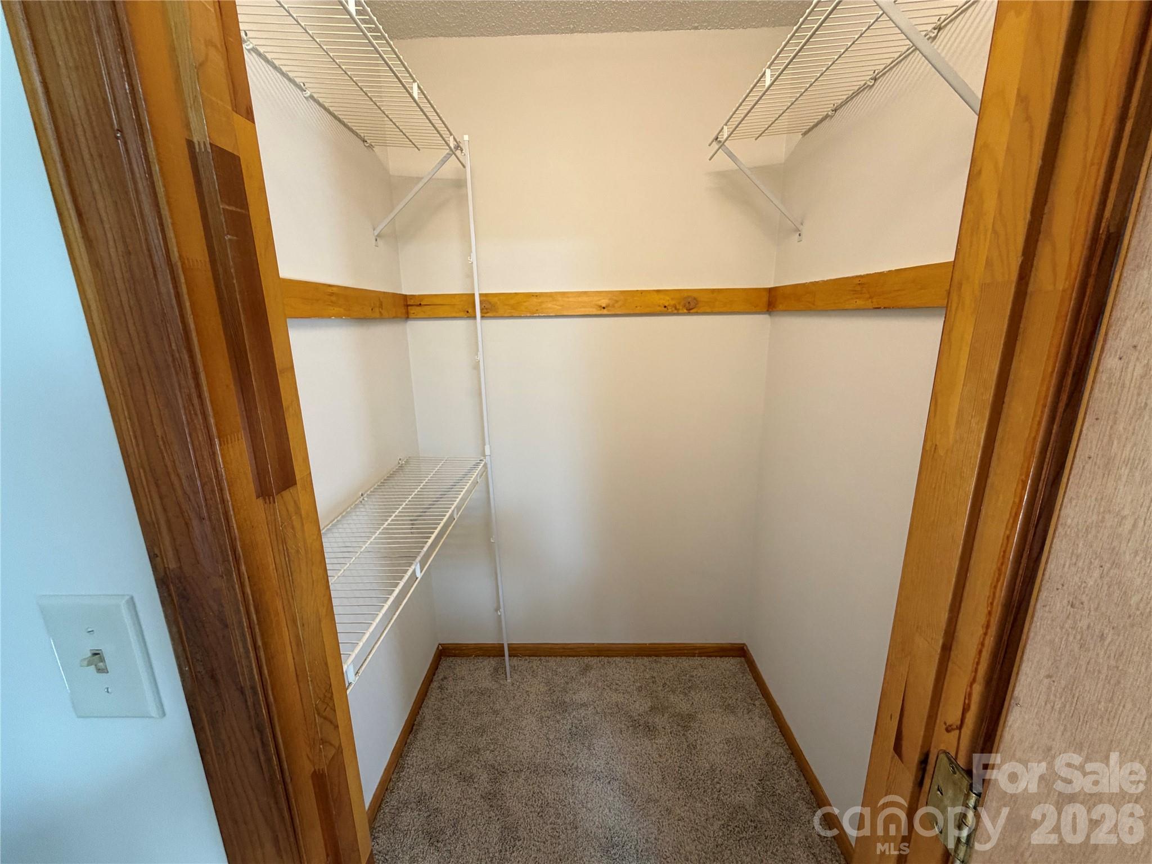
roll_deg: +2.0
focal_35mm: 14
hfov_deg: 102.1
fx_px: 466
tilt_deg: -14.7
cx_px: 576
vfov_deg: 85.7
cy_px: 432
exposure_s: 1/60
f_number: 2.2
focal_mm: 2.22
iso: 200
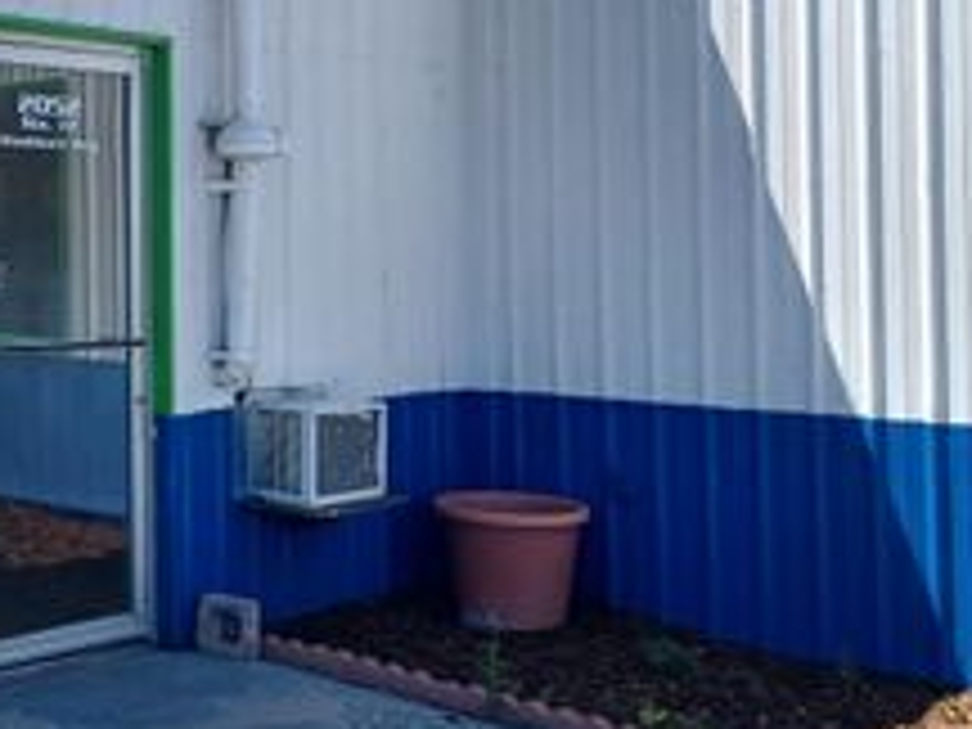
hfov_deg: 30.4
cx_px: -50
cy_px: 178
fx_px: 1629
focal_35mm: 58
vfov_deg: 24.9
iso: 32
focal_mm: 4.6
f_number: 1.8
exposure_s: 1/279
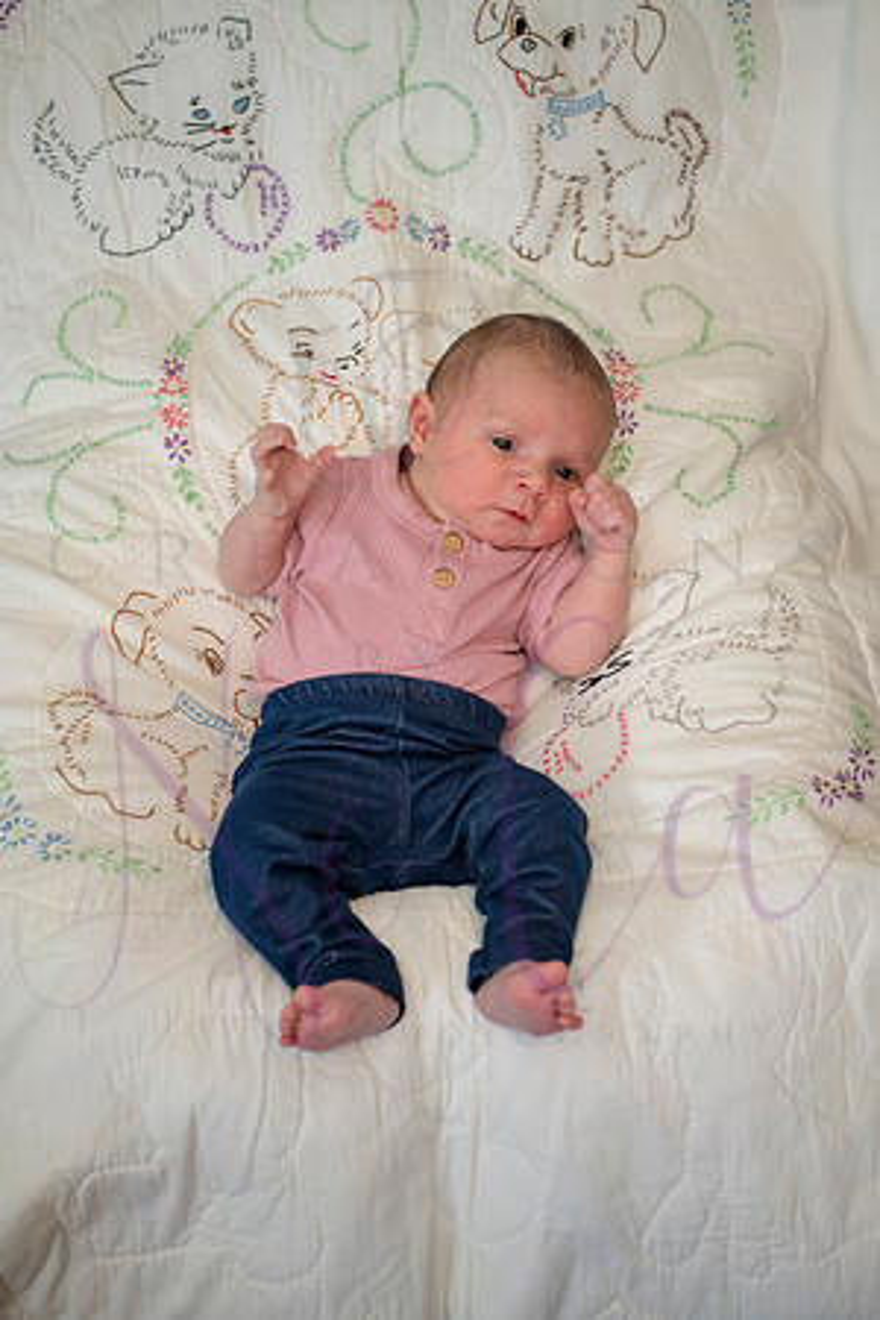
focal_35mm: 50
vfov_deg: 39.6
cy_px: 660
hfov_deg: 27.0
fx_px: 1833
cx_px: 440
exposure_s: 1/60
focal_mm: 50
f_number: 4
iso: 800
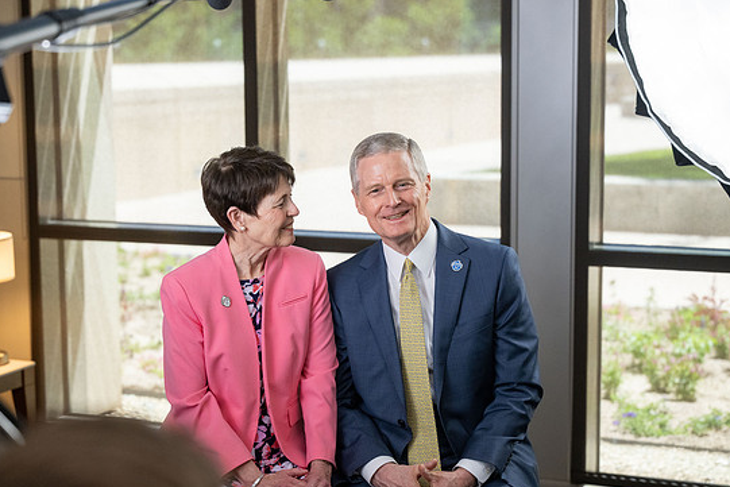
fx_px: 1521
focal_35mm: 75
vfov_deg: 18.2
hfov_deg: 27.0
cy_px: 260
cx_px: 343
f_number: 4
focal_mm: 70
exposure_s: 1/400
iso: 2000
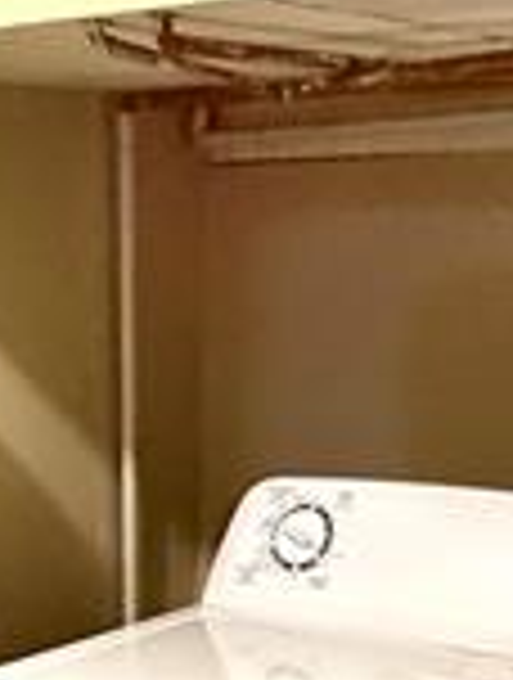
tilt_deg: -22.2
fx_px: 1397
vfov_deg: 24.4
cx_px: 158
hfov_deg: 20.7
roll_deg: -0.3
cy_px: 847
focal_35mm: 71
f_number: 2.2
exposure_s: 1/60
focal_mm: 2.22
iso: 800
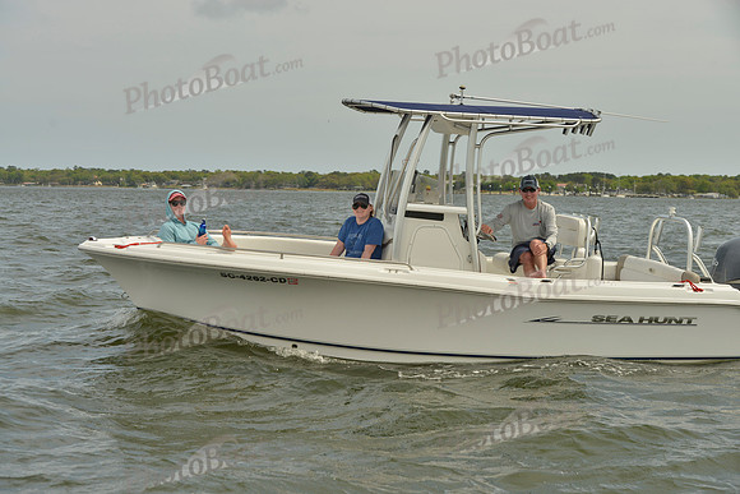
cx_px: 370
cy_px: 247
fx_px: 1439
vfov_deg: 19.5
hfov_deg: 28.8
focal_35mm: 70
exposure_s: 1/1000
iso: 200
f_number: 8
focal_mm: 70
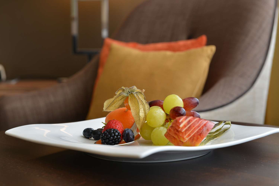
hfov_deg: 28.8
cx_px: 140
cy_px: 93
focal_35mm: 70
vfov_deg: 19.5
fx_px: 543
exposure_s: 1/15
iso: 250
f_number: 8
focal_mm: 70
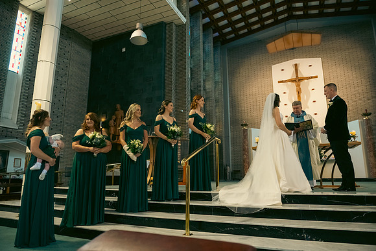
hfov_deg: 73.7
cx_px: 188
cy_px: 126
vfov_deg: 53.2
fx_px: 251
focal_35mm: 24
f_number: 3.5
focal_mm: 24
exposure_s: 1/160
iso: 1000
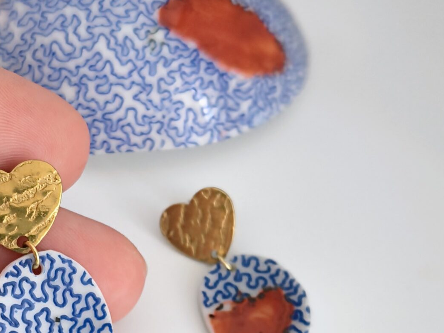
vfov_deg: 24.7
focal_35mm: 59
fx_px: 757
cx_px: 133
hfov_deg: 32.3
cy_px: 227
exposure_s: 1/100
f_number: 1.8
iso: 586
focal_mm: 5.56
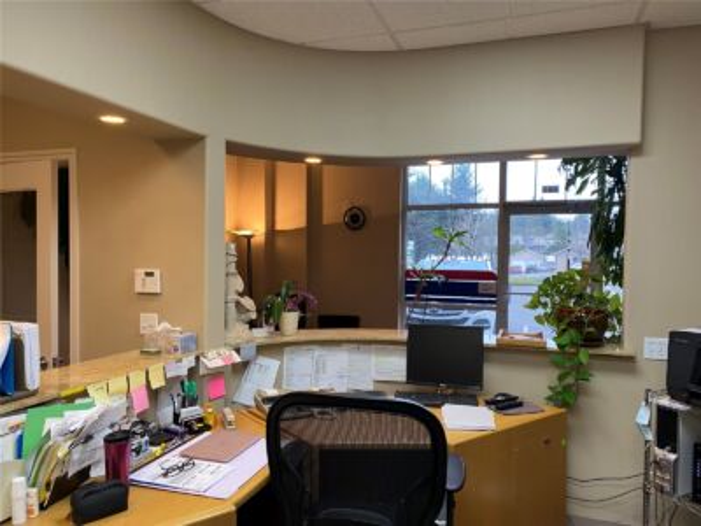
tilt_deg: -2.1
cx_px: 350
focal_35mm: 26
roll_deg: -1.4
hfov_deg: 67.3
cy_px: 263
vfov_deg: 53.1
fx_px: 527
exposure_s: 1/60
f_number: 1.8
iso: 100
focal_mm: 4.25
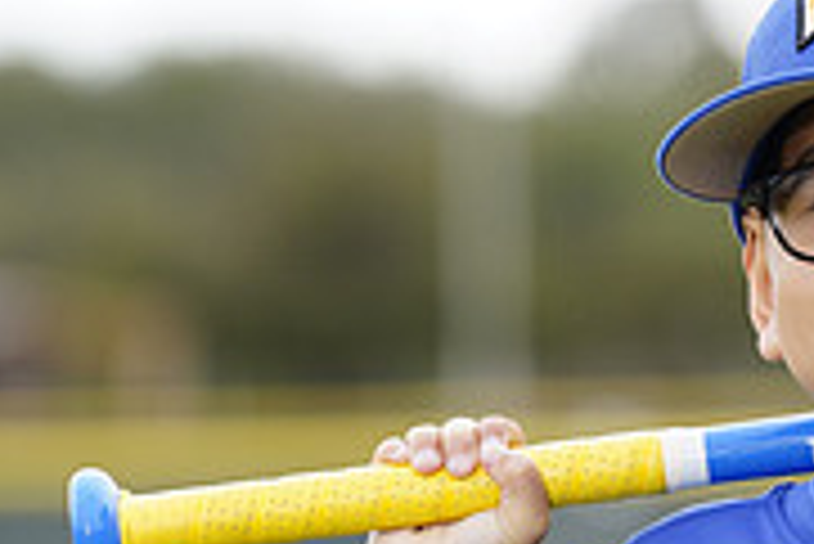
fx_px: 11903
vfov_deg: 2.6
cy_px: 614
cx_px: 1043
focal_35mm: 526
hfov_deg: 3.9
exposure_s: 1/250
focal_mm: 164
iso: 100
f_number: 4.5
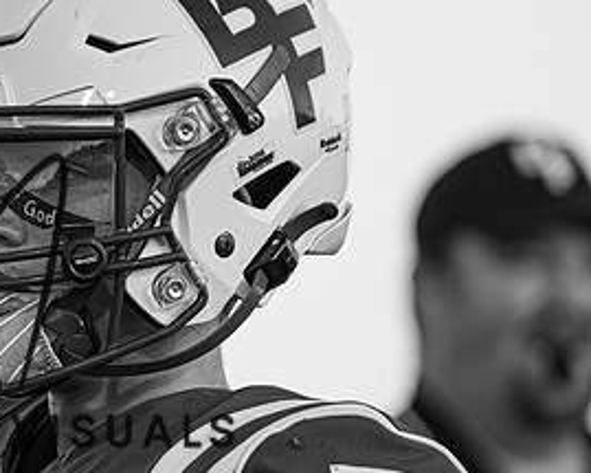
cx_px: 56
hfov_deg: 3.0
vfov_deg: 2.4
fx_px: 11330
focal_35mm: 648
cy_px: 225
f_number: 2.8
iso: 200
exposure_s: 1/1250
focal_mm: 200
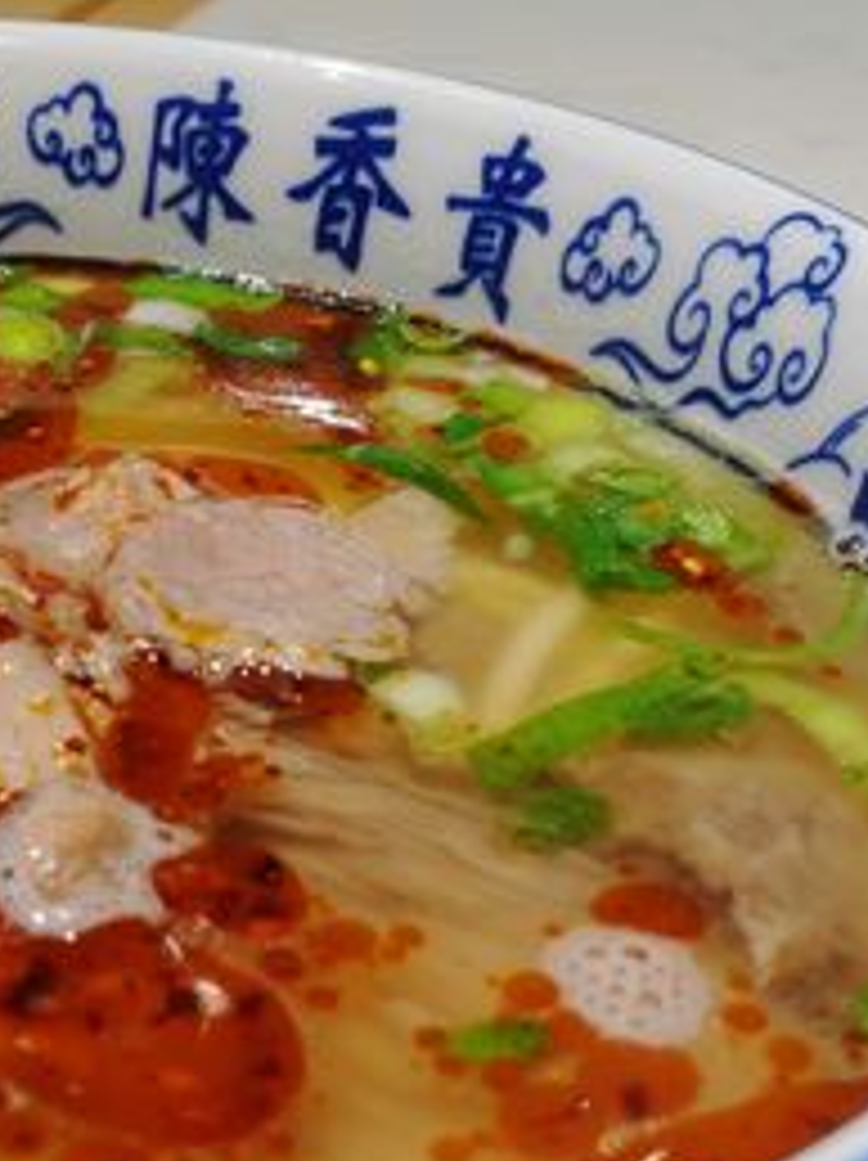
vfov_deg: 25.6
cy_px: 468
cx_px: 261
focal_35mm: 76
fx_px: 2545
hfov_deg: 19.3
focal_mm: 4.75
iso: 50
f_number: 1.8
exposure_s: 1/139
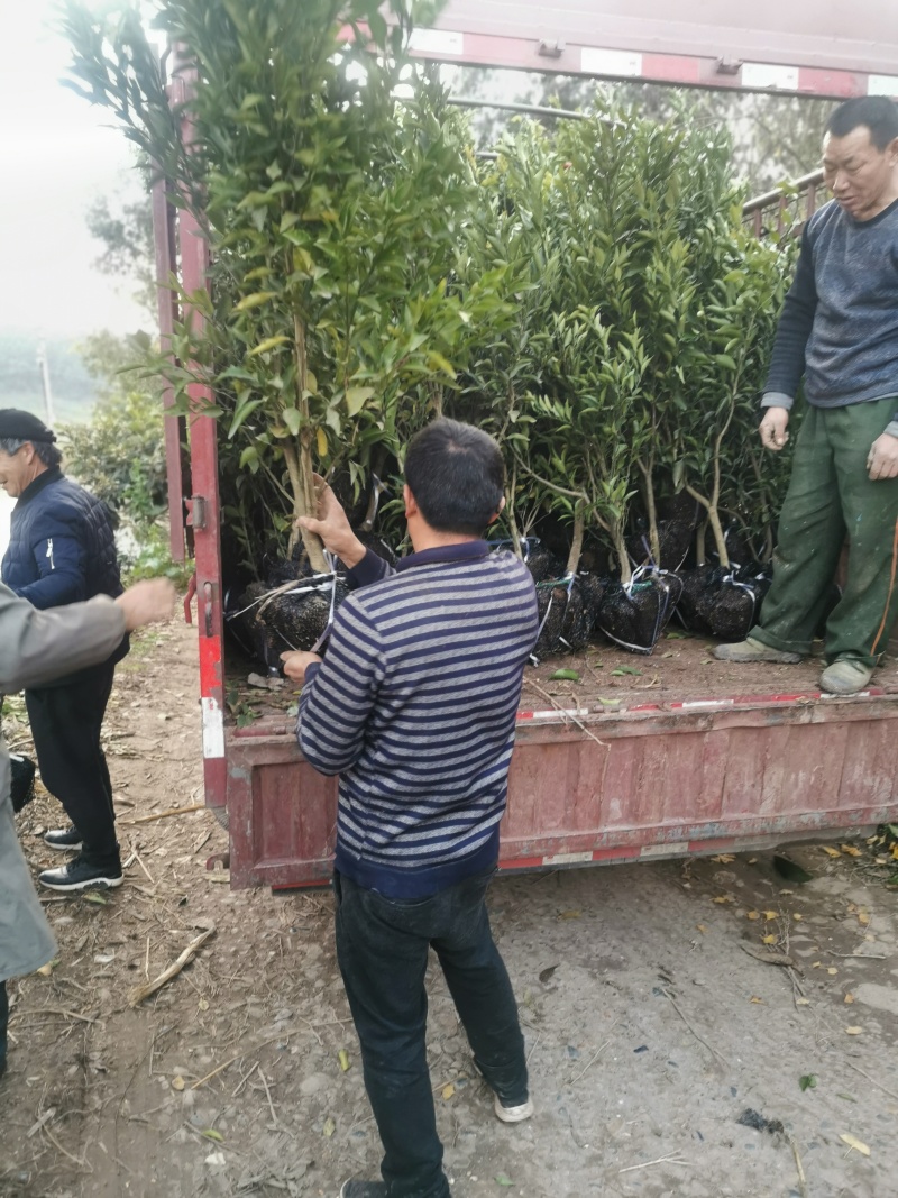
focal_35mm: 27
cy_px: 599
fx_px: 934
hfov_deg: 51.3
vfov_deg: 65.3
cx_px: 449
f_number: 1.6
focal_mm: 5.56
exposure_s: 1/100
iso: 160
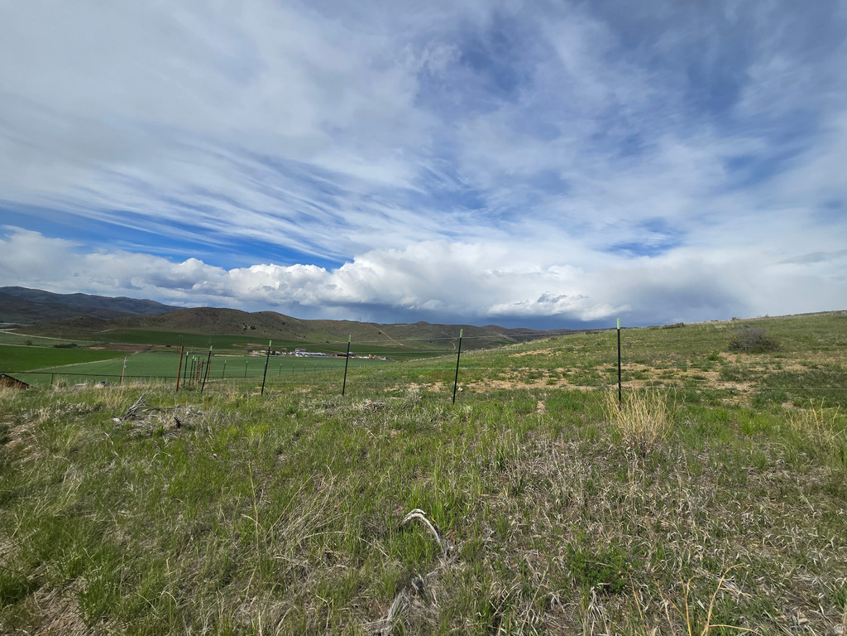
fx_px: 318
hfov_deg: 106.2
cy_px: 318
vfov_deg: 89.9
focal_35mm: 13
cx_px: 424
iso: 50
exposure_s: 1/3291
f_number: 2.2
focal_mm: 2.2
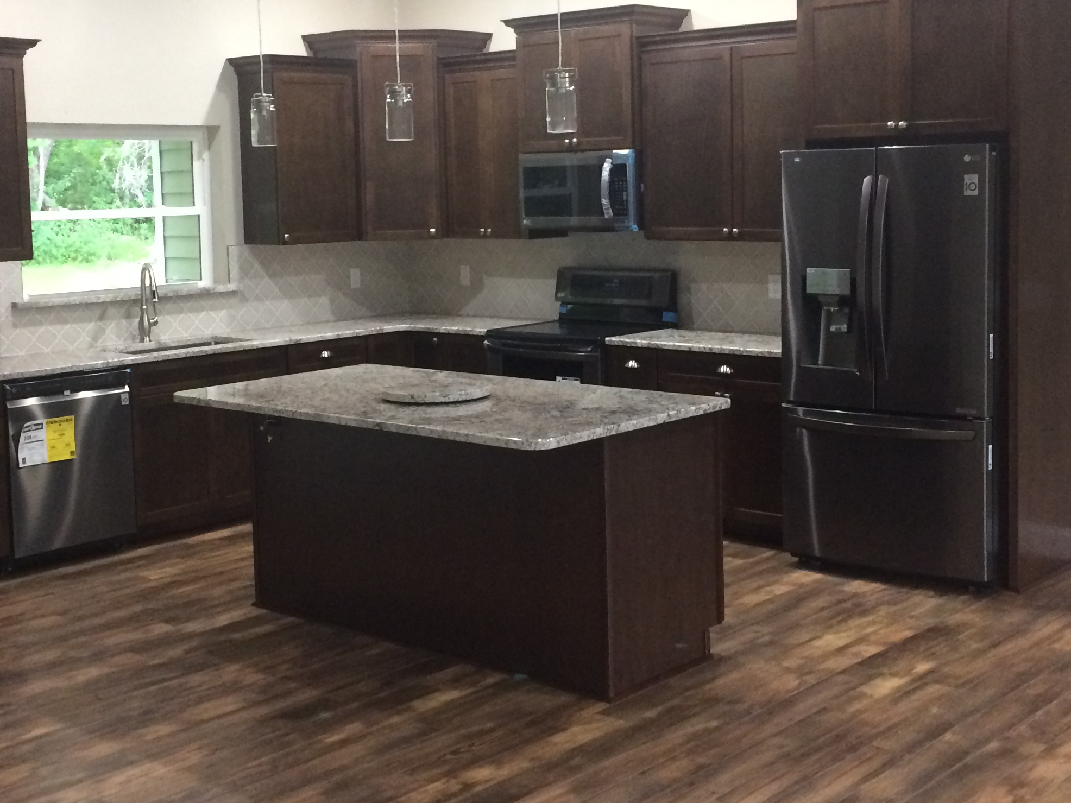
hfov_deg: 39.7
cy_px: 301
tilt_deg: -4.0
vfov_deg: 30.1
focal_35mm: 48
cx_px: 541
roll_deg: +2.0
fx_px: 1485
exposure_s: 1/30
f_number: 2.2
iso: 200
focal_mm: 4.15
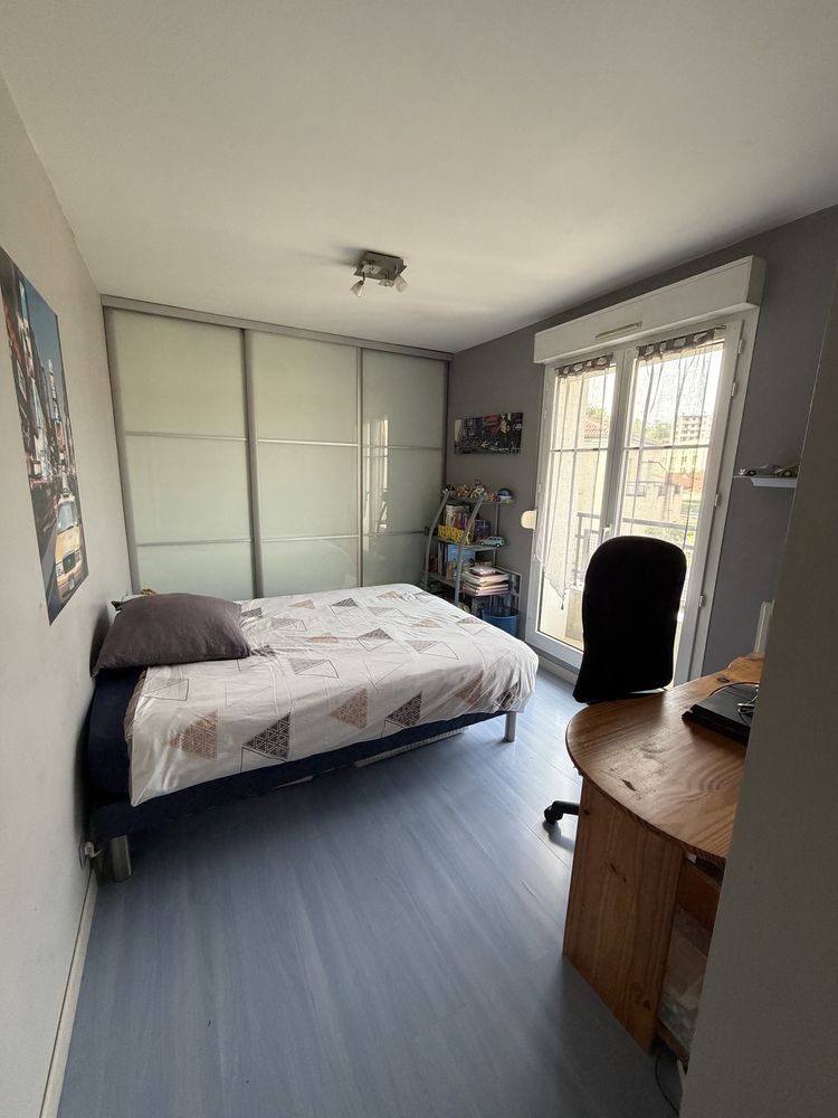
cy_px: 559
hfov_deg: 85.7
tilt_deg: -10.5
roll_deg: -1.8
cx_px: 419
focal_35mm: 14
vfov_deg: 102.1
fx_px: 452
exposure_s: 1/121
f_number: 2.2
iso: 320
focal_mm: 2.22
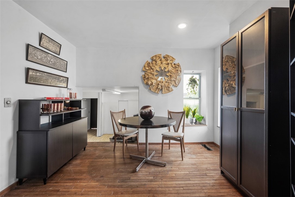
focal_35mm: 15
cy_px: 98
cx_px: 148
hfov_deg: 100.4
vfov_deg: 77.4
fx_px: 123
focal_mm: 15
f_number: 8
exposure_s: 1/1.67
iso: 400
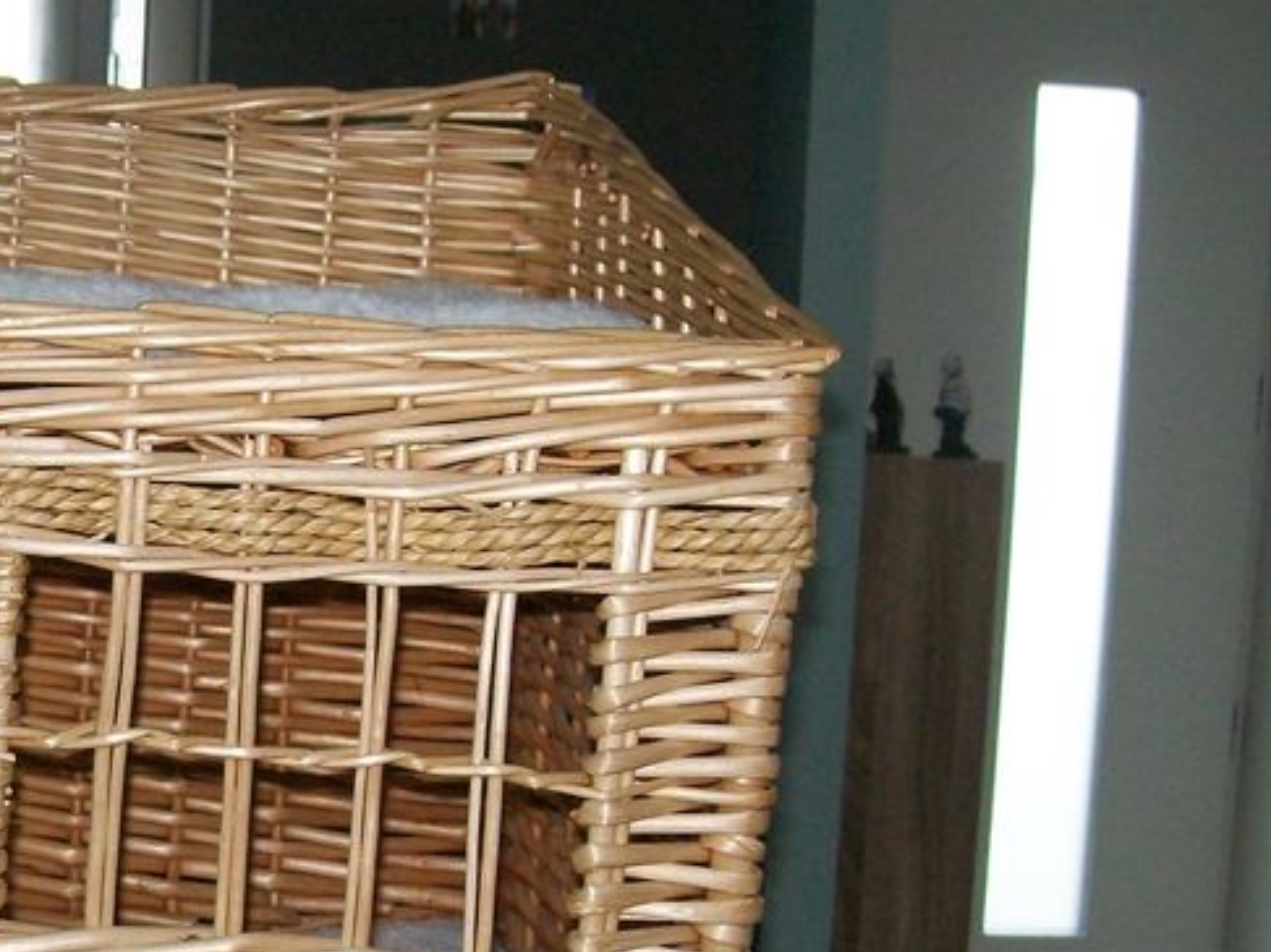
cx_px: 60
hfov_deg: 26.6
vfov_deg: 20.8
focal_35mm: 70
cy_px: 704
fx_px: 2569
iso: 160
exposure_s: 1/60
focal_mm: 6.1
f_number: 2.7
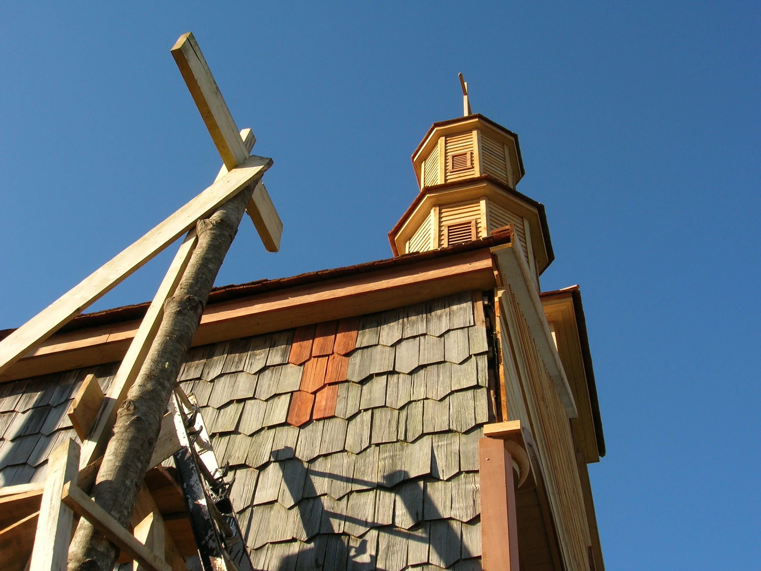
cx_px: 380
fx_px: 835
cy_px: 286
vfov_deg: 37.7
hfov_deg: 49.0
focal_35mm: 38
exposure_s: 1/223
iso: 50
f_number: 5
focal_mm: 6.4
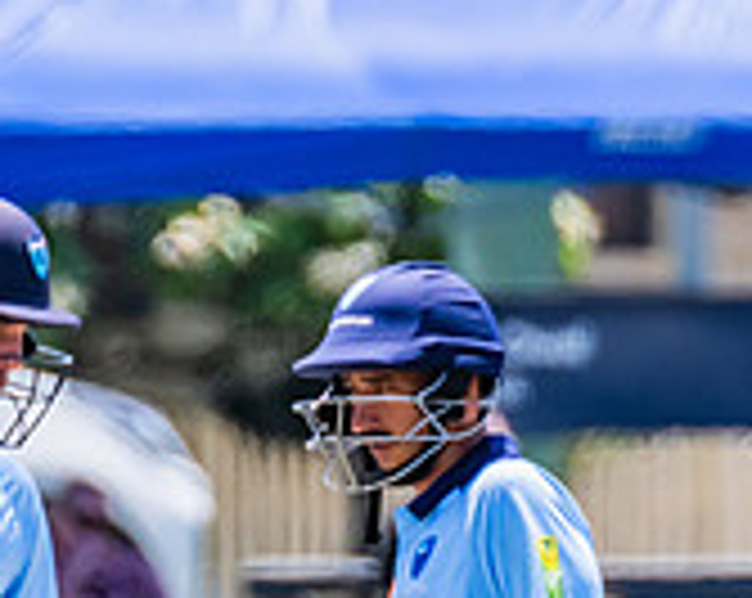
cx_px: 279
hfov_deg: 0.9
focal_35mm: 2215
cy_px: 792
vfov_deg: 0.7
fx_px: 49211
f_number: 8
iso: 800
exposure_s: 1/2000
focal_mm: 500
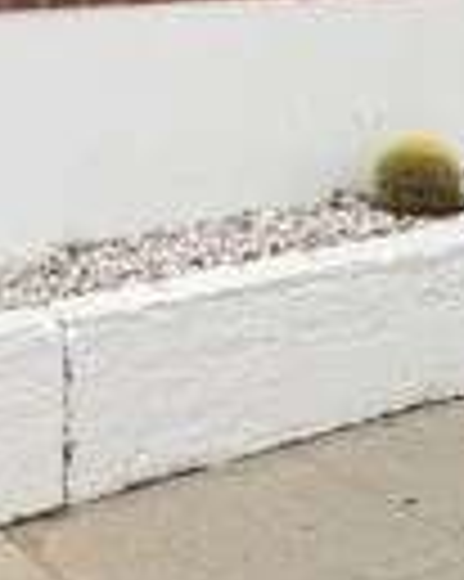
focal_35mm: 116
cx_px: 99
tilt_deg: -2.5
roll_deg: +2.3
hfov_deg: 13.2
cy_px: -85
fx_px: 1994
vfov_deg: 16.0
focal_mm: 6.76
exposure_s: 1/4405
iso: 80
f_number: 1.78
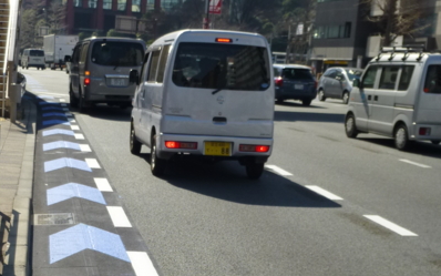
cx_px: 123
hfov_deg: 30.7
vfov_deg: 19.4
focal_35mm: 66
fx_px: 793
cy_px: 237
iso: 100
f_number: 3.4
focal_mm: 5.6
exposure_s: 1/1000
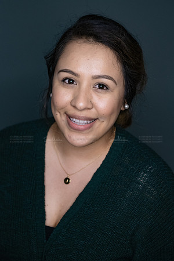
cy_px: 130
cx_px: 87
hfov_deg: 16.1
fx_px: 616
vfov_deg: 23.9
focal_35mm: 85
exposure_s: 1/400
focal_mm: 85
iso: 2000
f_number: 3.5
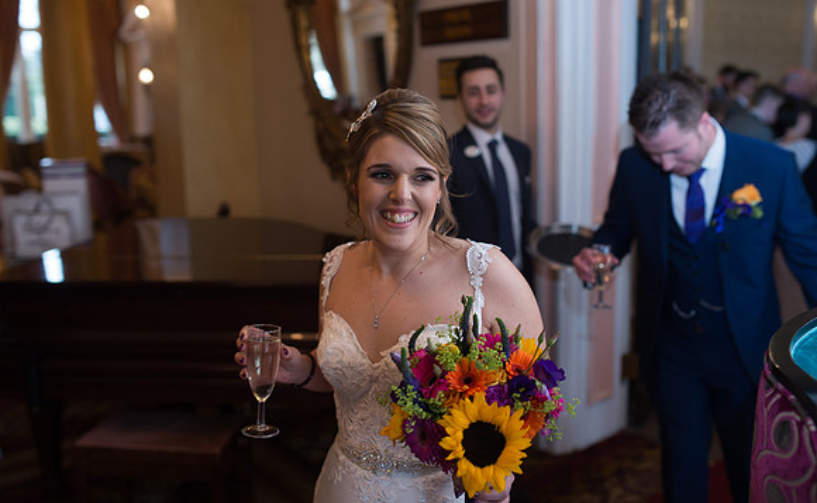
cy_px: 231
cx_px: 408
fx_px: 794
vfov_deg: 35.1
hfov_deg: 54.5
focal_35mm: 36
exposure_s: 1/100
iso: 320
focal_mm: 35
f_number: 2.8
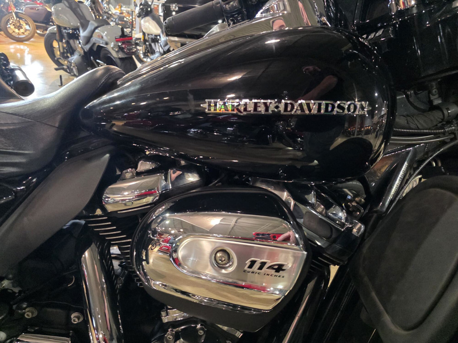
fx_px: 304
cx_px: 229
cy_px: 172
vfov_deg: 58.9
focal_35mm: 23
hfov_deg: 73.9
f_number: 1.7
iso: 2000
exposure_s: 1/120
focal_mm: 6.3
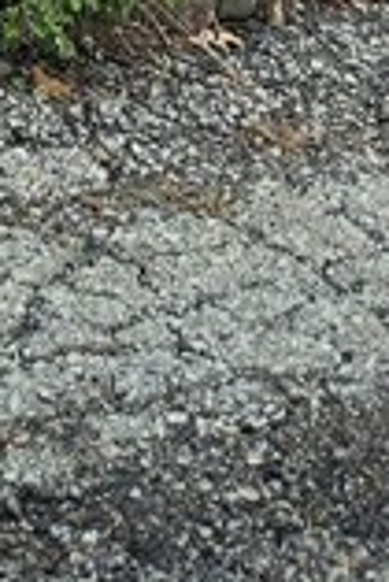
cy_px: -1268
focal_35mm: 156
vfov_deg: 9.6
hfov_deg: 8.8
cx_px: -15
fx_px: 2523
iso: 40
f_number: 1.8
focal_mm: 5.4
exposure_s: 1/480
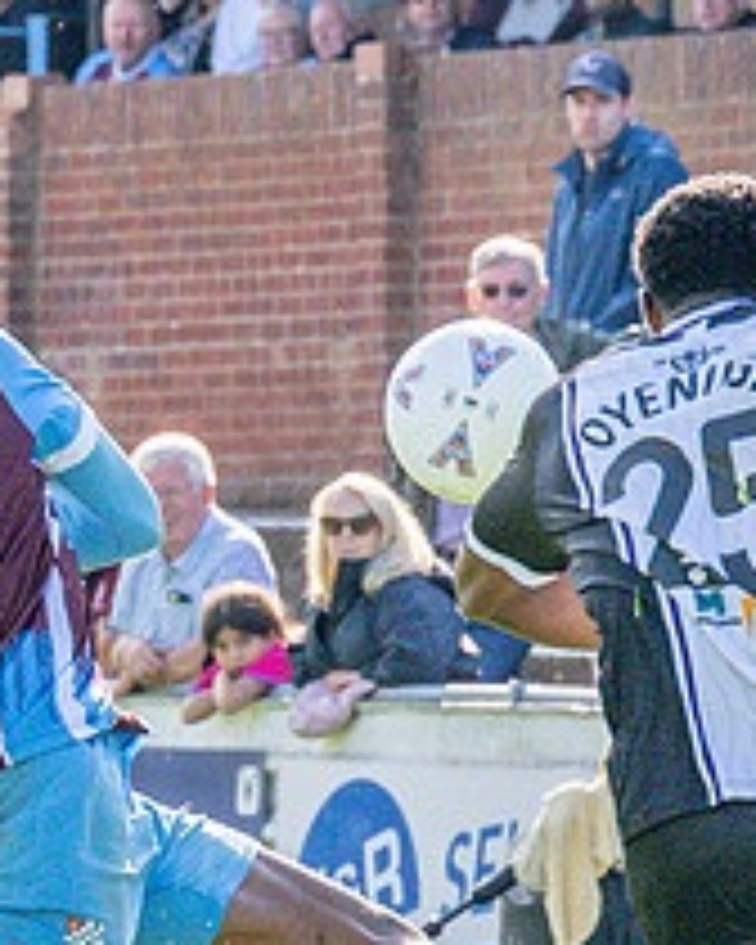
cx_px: -277
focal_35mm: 580
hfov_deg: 2.7
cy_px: 866
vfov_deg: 3.3
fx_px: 16222
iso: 400
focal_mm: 86
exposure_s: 1/2500
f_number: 4
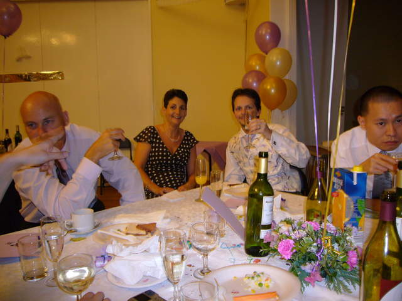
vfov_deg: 49.7
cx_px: 201
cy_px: 150
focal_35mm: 28
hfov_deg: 63.4
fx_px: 325
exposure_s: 1/8
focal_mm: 4.6
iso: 100
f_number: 2.8
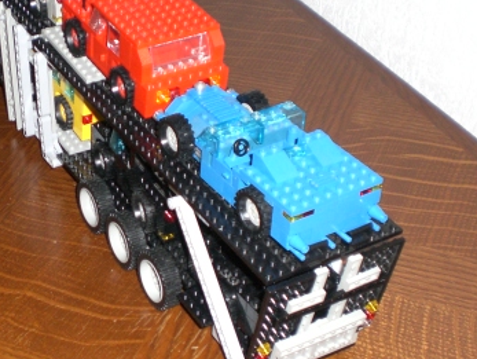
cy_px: 176
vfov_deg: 21.0
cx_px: 93
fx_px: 966
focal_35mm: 70
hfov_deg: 27.2
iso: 200
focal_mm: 6.3
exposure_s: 1/60
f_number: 3.1
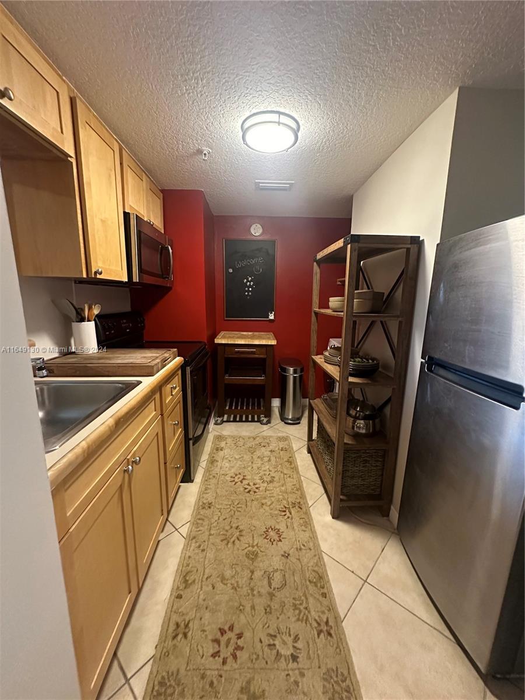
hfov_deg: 85.7
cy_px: 350
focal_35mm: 14
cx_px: 262
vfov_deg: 102.1
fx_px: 283
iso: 1000
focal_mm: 2.22
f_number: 2.2
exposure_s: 1/60
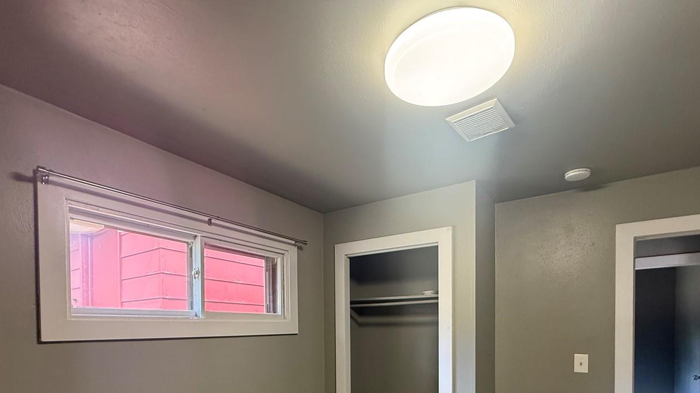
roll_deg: +0.1
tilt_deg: +0.3
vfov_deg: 51.1
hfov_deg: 86.6
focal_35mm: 20
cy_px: 334
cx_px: 350
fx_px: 371
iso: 250
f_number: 2.2
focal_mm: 2.22
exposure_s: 1/60
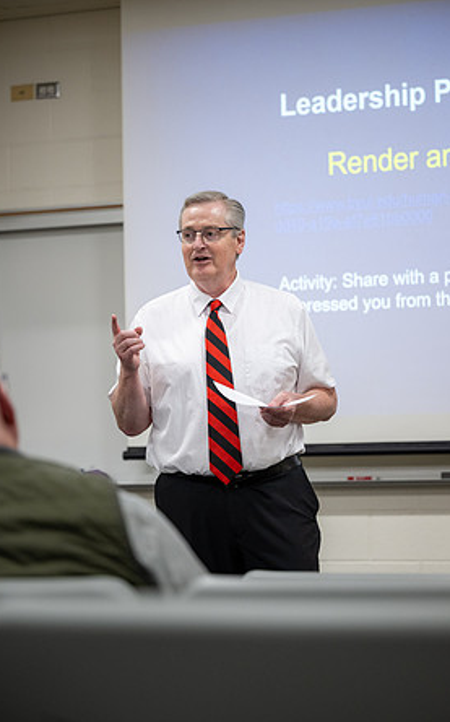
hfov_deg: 14.2
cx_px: 234
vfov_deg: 22.6
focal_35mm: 92
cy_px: 364
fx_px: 1808
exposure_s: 1/320
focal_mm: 89
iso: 1250
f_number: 2.8
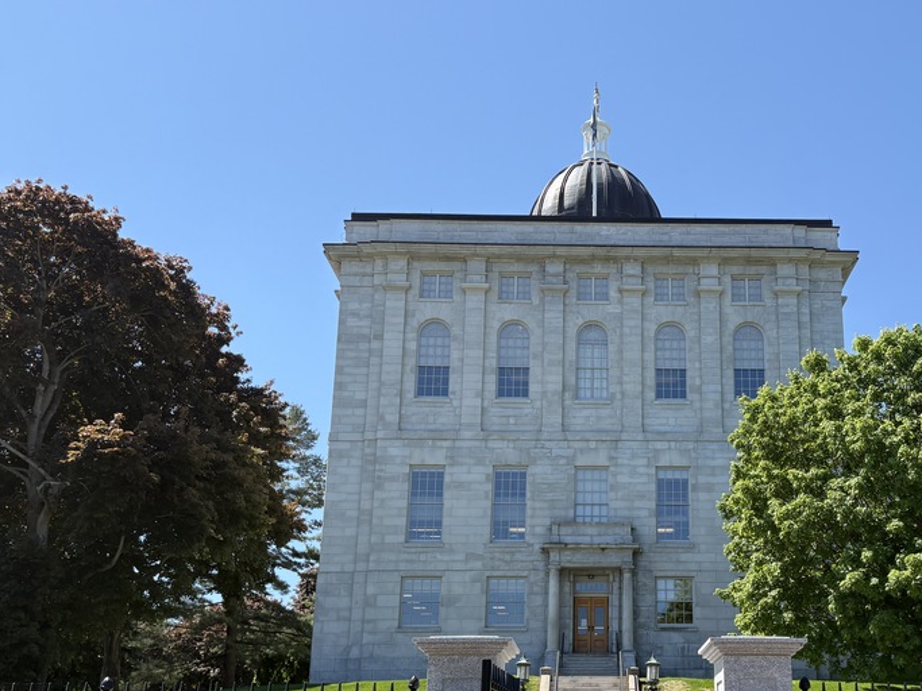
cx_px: 616
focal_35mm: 39
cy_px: 472
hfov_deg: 47.1
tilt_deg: +16.0
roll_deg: +0.8
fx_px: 1039
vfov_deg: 36.4
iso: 50
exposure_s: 1/1799
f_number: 1.6
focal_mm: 5.96
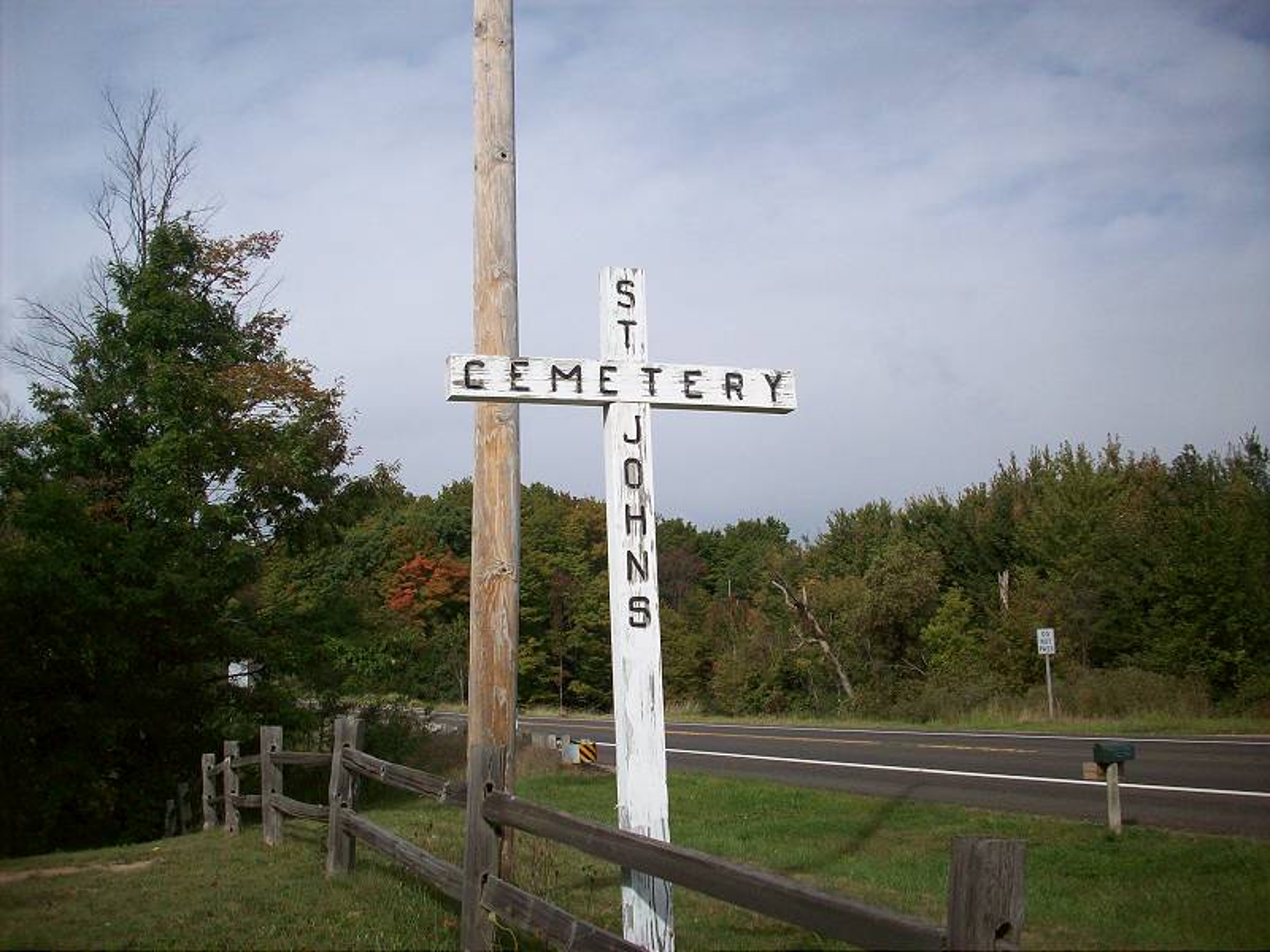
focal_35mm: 37
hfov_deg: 50.1
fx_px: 1357
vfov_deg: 38.7
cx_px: 635
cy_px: 476
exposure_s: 1/537
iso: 80
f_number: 5.6
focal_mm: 6.2
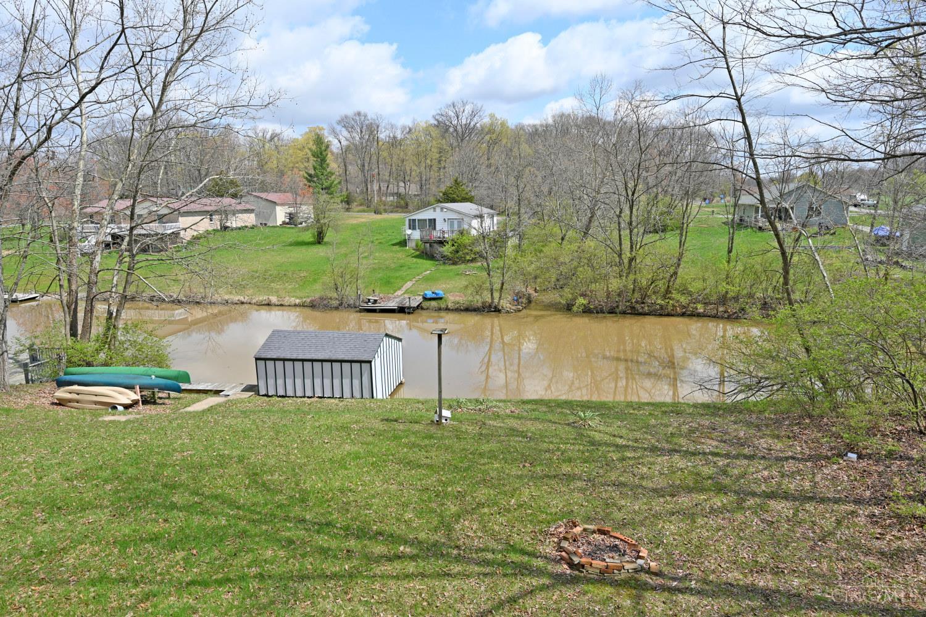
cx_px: 463
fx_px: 579
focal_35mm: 22
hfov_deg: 77.3
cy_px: 308
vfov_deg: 56.1
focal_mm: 22.5
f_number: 7.1
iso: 100
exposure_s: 1/400
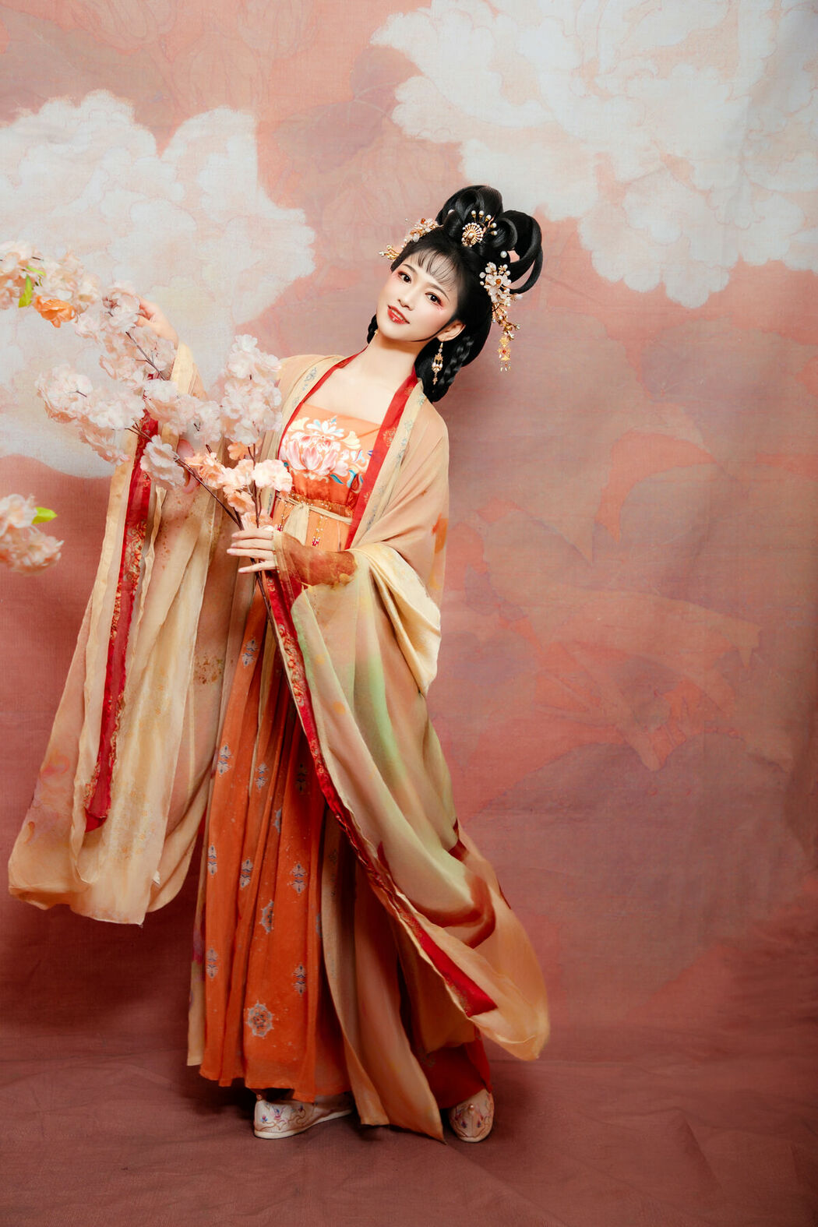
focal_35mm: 49
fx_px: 1670
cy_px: 614
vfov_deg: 40.3
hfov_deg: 27.5
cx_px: 409
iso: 100
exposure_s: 1/160
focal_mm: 50
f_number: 5
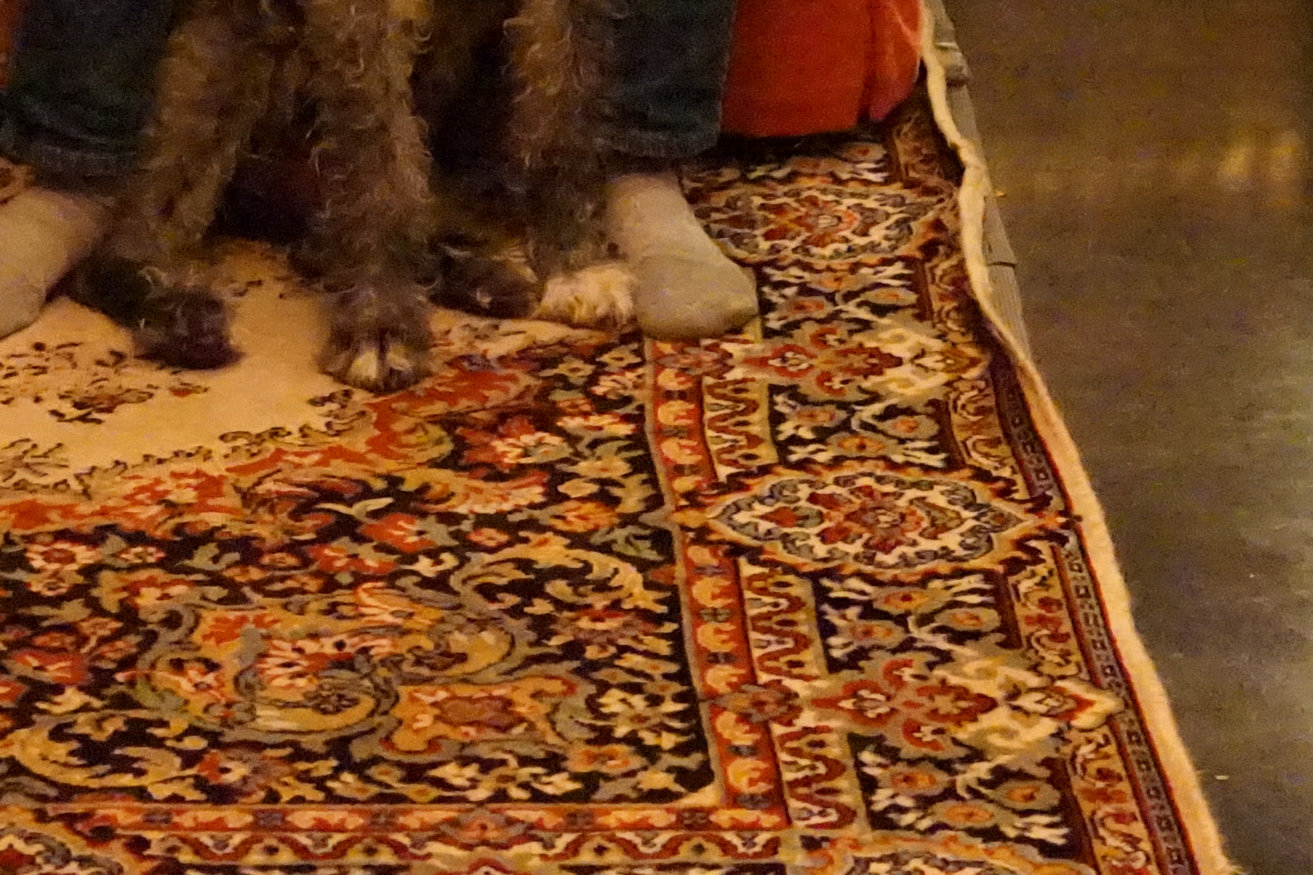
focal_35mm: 161
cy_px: -421
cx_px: 386
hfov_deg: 12.7
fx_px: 5872
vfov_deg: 8.3
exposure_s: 1/60
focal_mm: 50
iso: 25600
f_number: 4.5
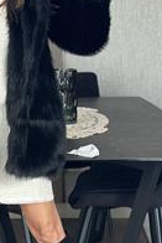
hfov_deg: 10.6
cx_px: 19
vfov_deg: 15.9
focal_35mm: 129
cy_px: 123
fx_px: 869
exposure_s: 1/60
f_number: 1.78
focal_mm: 6.86
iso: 250
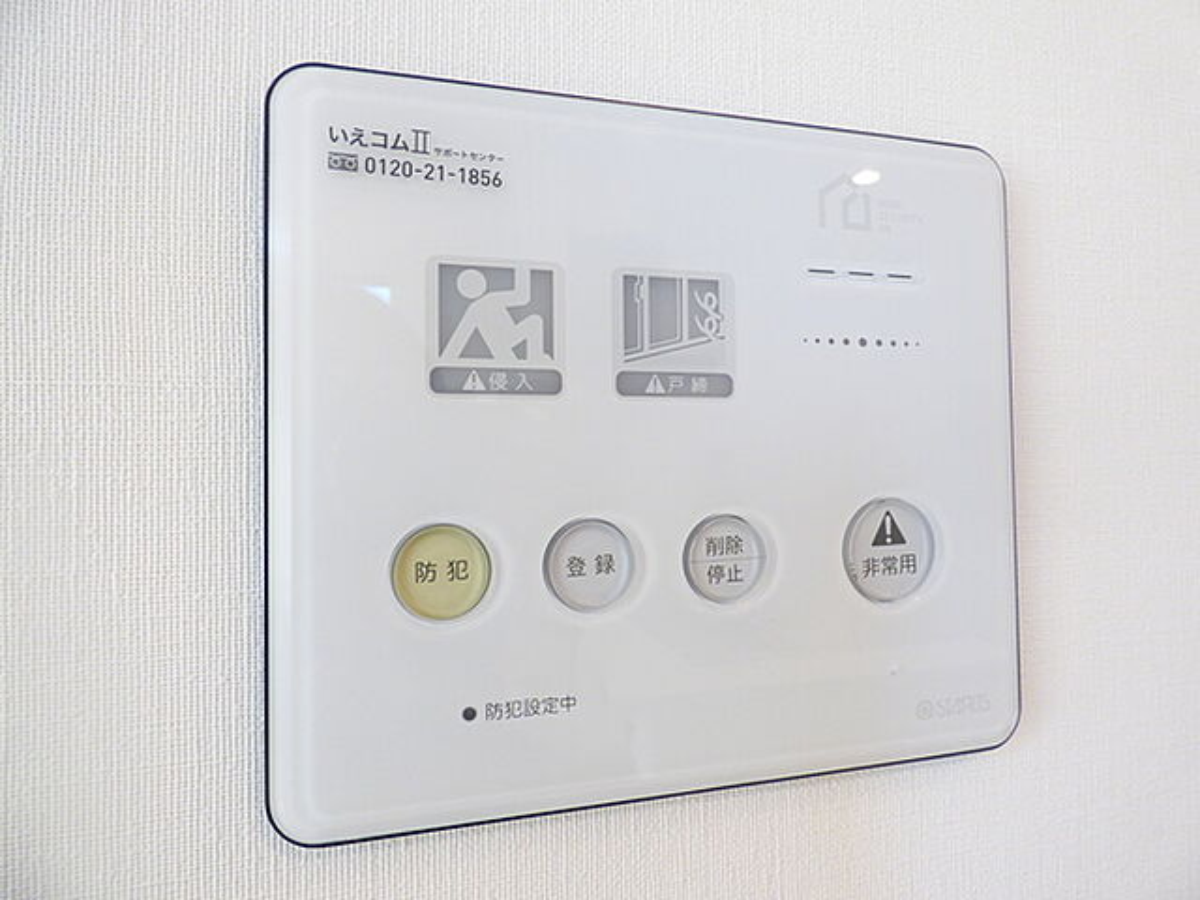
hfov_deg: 81.7
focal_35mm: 20
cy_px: 450
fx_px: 693
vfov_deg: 66.0
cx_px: 600
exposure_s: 1/50
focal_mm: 3.58
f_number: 2.8
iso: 400
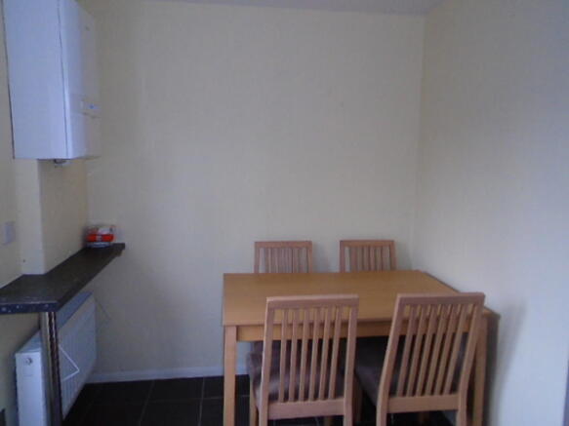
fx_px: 427
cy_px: 213
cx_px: 284
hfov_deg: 67.3
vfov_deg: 53.0
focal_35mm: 26
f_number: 3.2
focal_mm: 4.6
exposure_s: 1/30
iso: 400
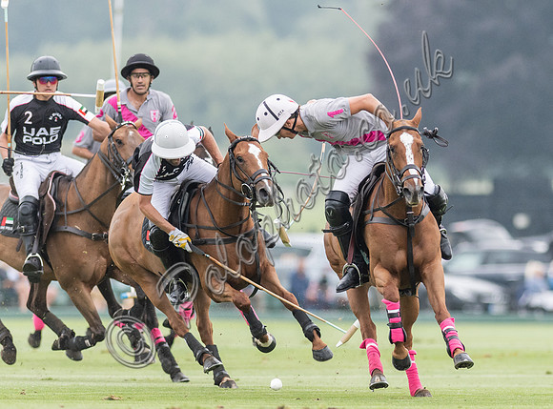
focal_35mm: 638
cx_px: 406
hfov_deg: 3.1
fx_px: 10141
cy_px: 271
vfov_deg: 2.3
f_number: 2.8
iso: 640
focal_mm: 300
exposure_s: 1/2500
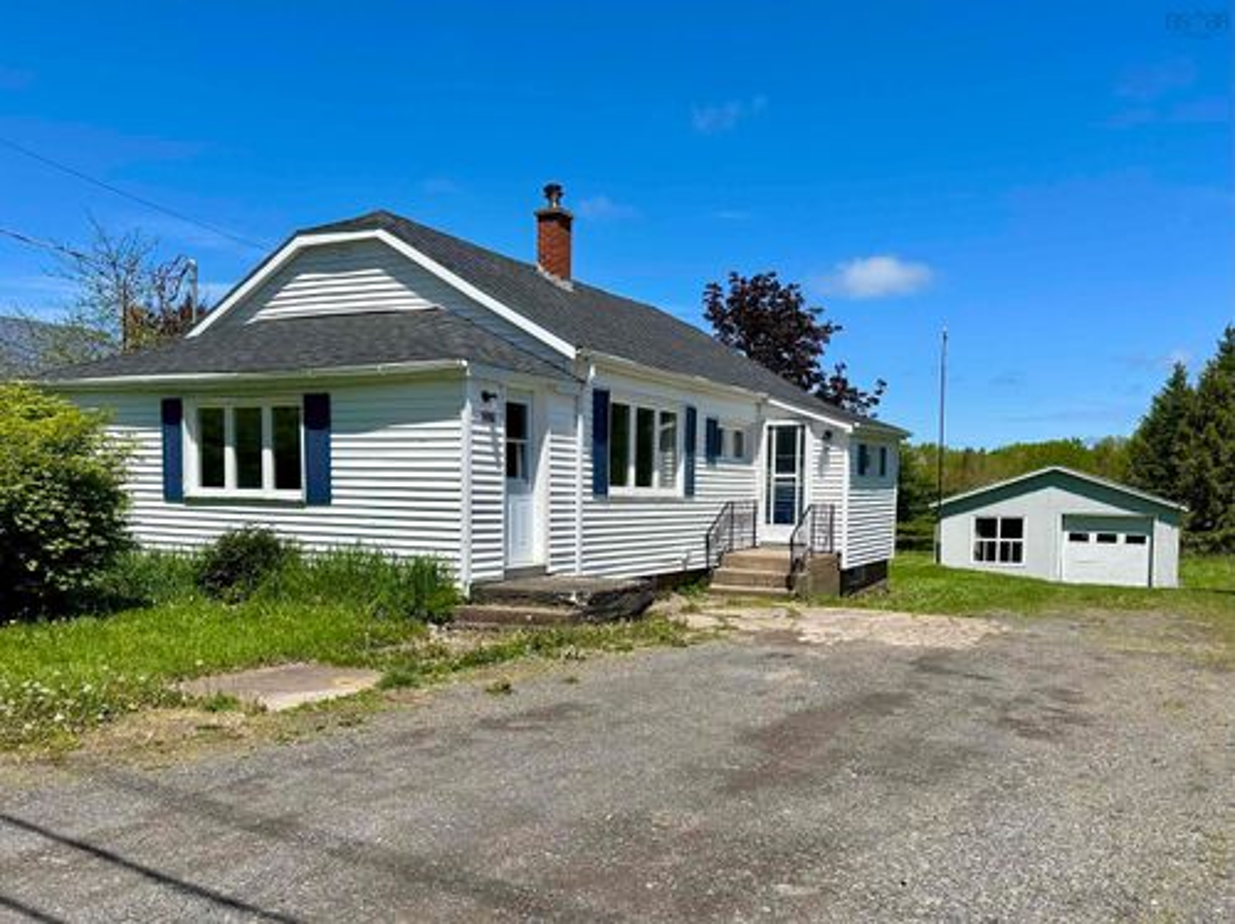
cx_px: 618
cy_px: 462
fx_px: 855
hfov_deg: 71.6
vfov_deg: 56.7
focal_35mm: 24
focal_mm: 6.86
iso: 80
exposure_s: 1/5848
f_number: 1.78
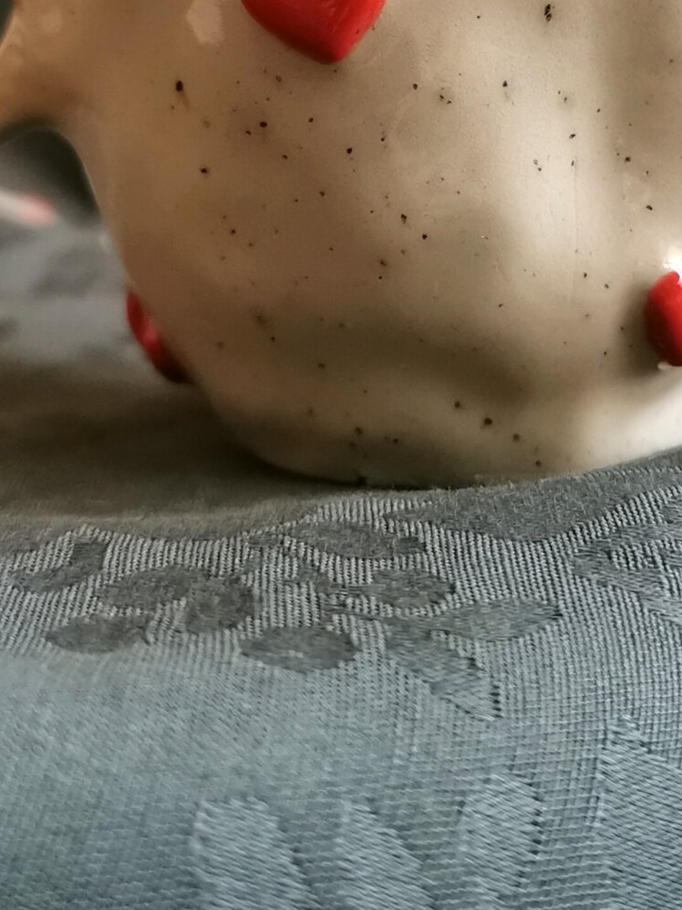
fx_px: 1813
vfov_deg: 27.1
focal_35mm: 69
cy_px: 79
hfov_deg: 21.3
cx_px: 401
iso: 800
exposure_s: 1/640
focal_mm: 5.56
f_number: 1.6
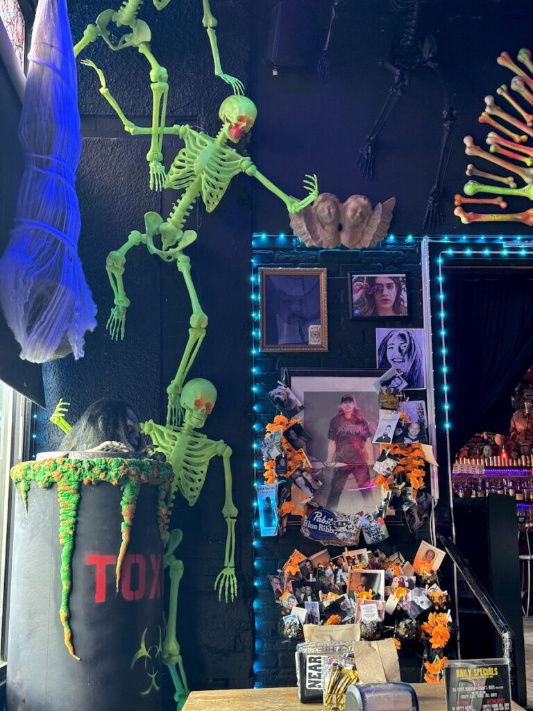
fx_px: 985
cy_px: 356
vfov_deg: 39.7
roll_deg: +1.4
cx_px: 266
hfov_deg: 30.3
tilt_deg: +11.5
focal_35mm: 48
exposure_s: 1/40
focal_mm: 6.76
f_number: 1.78
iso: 500
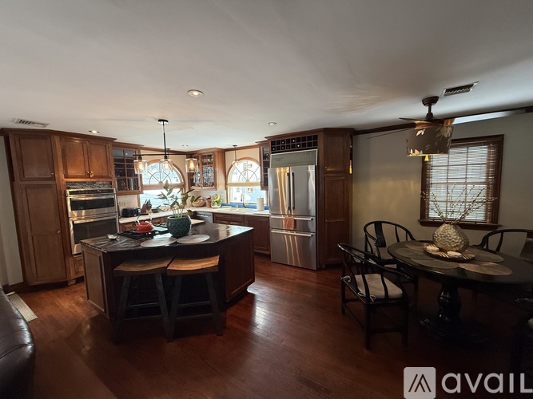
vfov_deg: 85.7
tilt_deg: -5.0
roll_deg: +1.7
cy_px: 200
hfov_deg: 102.1
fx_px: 216
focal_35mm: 14
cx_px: 266
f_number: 2.2
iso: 250
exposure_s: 1/60
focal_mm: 2.22
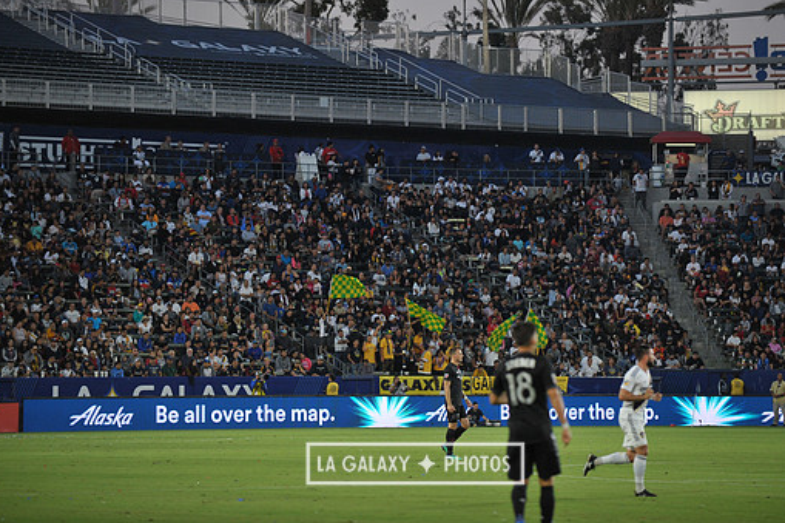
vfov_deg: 8.0
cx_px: 415
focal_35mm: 171
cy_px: 231
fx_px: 3727
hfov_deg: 12.0
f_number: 2.8
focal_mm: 150
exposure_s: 1/1000
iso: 1250
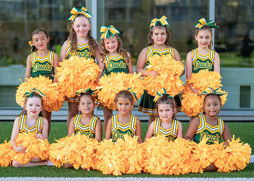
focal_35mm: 82
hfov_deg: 24.3
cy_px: 95
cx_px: 124
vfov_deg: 17.5
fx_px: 589
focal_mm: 50
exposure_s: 1/500
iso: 100
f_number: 1.2
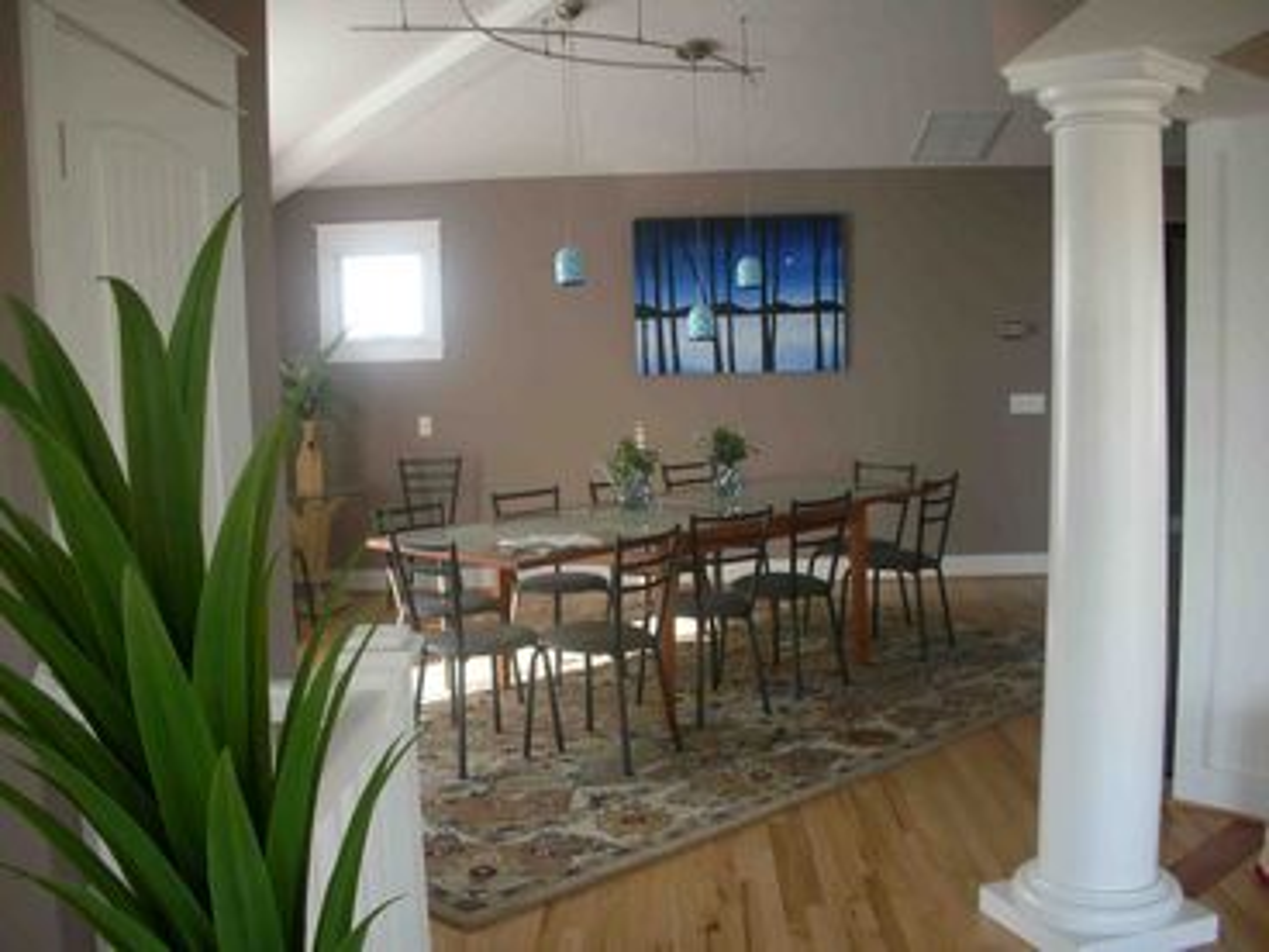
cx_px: 634
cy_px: 476
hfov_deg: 52.6
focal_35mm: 35
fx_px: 1283
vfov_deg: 40.7
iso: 50
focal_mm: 5.8
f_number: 3
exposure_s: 1/36.6
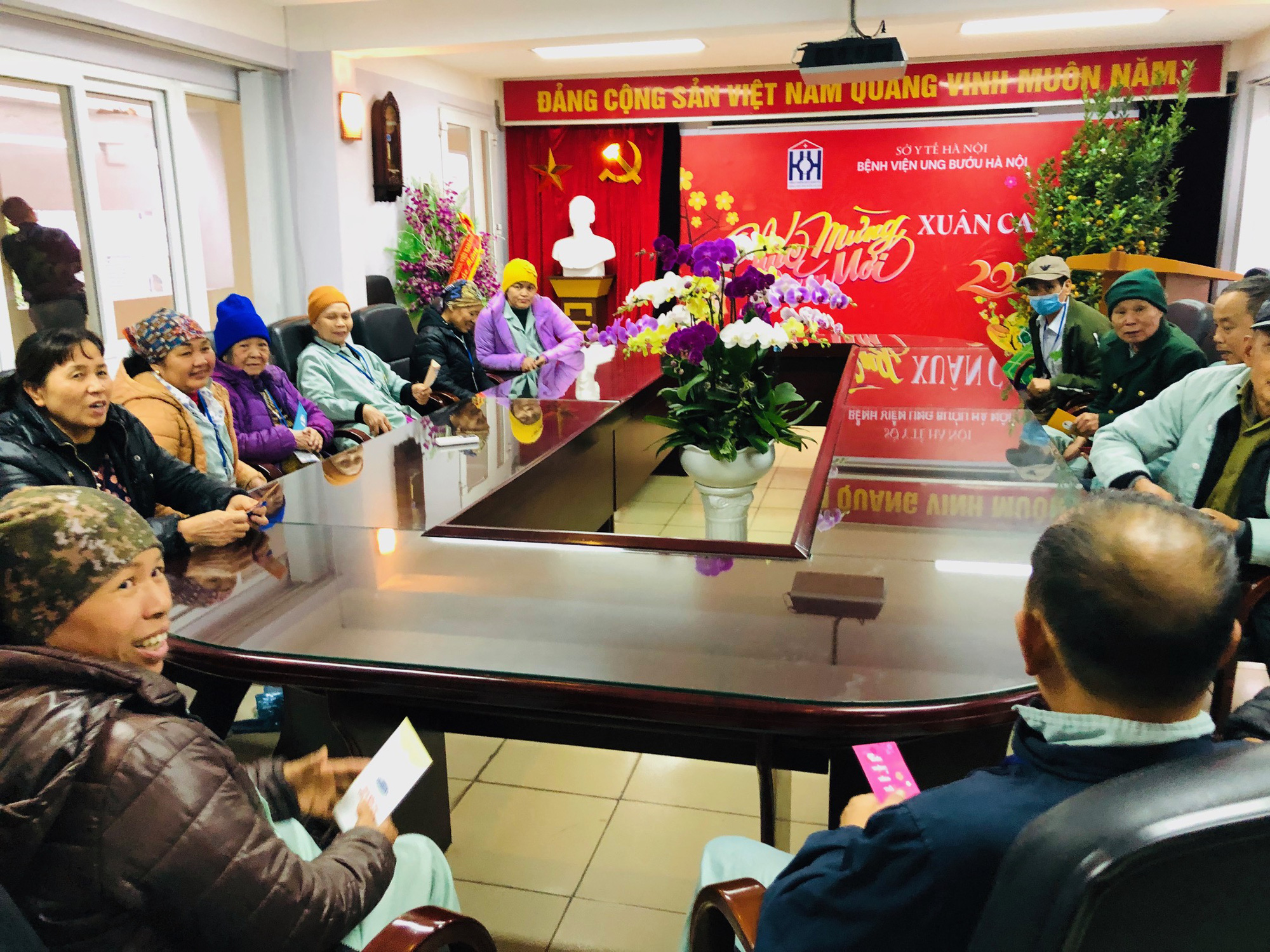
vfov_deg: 49.7
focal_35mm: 28
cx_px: 635
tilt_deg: -11.7
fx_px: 1027
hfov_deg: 63.4
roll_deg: +3.2
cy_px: 476
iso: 100
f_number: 1.8
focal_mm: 4
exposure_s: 1/13
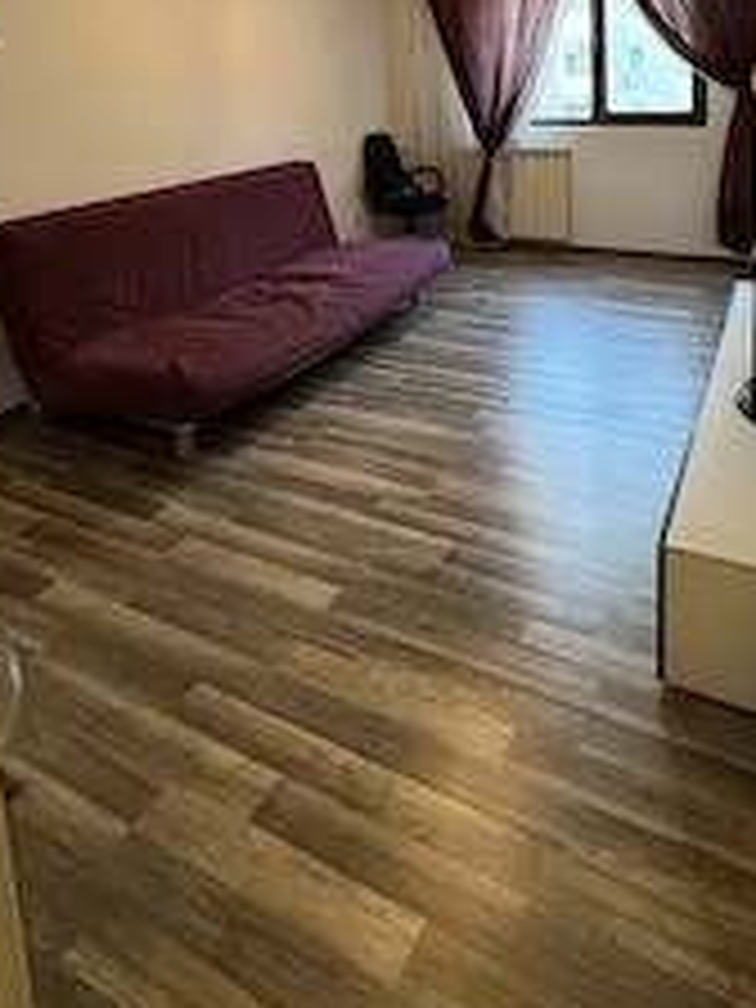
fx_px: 728
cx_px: 464
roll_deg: +0.9
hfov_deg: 54.4
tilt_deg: -7.2
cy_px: 162
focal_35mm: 25
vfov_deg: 61.8
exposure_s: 1/50
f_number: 2.2
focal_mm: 2.22
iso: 320
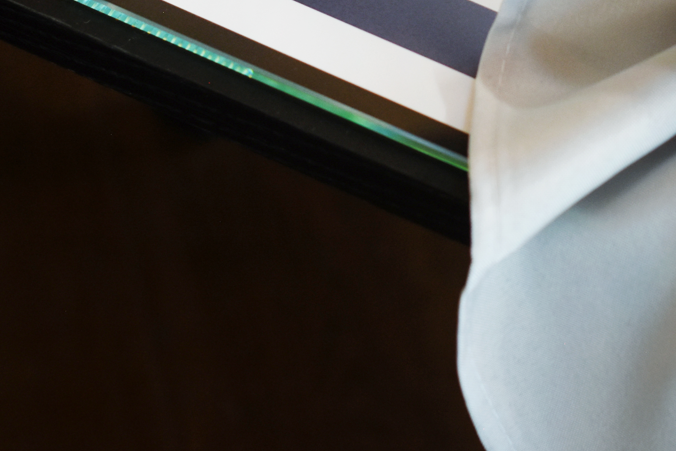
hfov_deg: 10.8
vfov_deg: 7.2
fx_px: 3568
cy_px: -104
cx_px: 621
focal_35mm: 190
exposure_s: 1/160
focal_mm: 50
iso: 500
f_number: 3.2
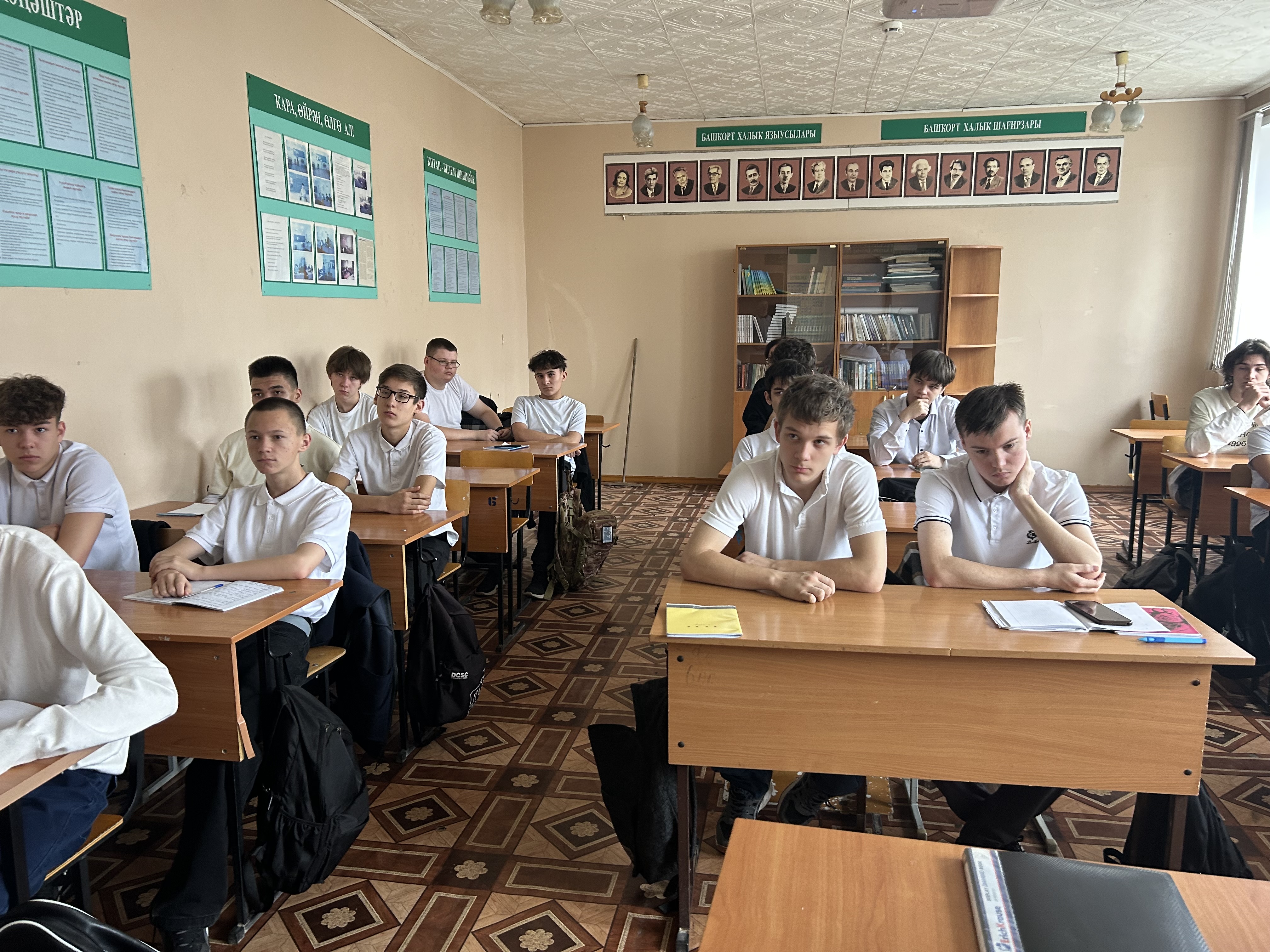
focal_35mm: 26
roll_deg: +0.2
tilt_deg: -10.0
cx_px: 635
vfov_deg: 53.1
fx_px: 954
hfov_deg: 67.3
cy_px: 476
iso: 160
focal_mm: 5.7
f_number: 1.5
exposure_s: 1/60
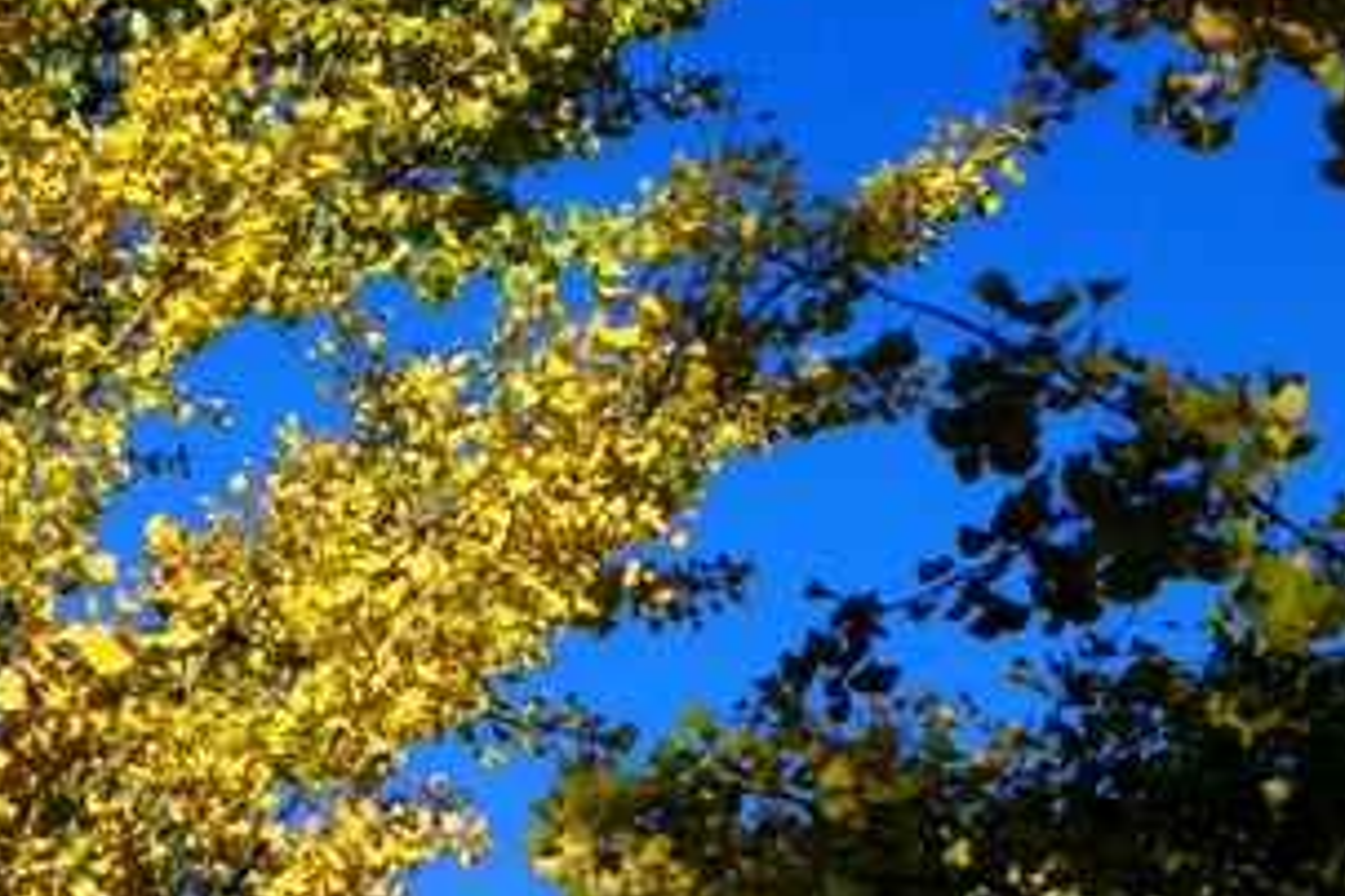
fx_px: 4819
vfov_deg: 10.6
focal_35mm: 129
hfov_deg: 15.7
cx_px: 160
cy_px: 610
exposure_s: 1/1073
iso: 160
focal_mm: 11.8
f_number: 8
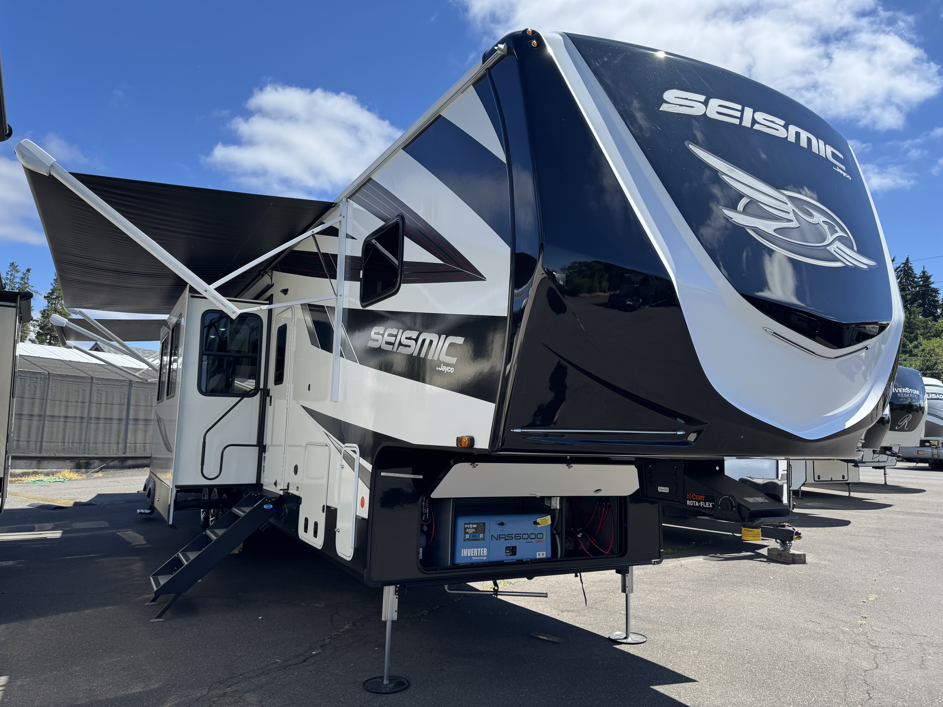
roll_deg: -2.5
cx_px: 472
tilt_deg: +6.1
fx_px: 654
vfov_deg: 56.8
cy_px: 354
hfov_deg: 71.6
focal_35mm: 24
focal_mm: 6.76
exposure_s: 1/2174
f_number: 1.78
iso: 80
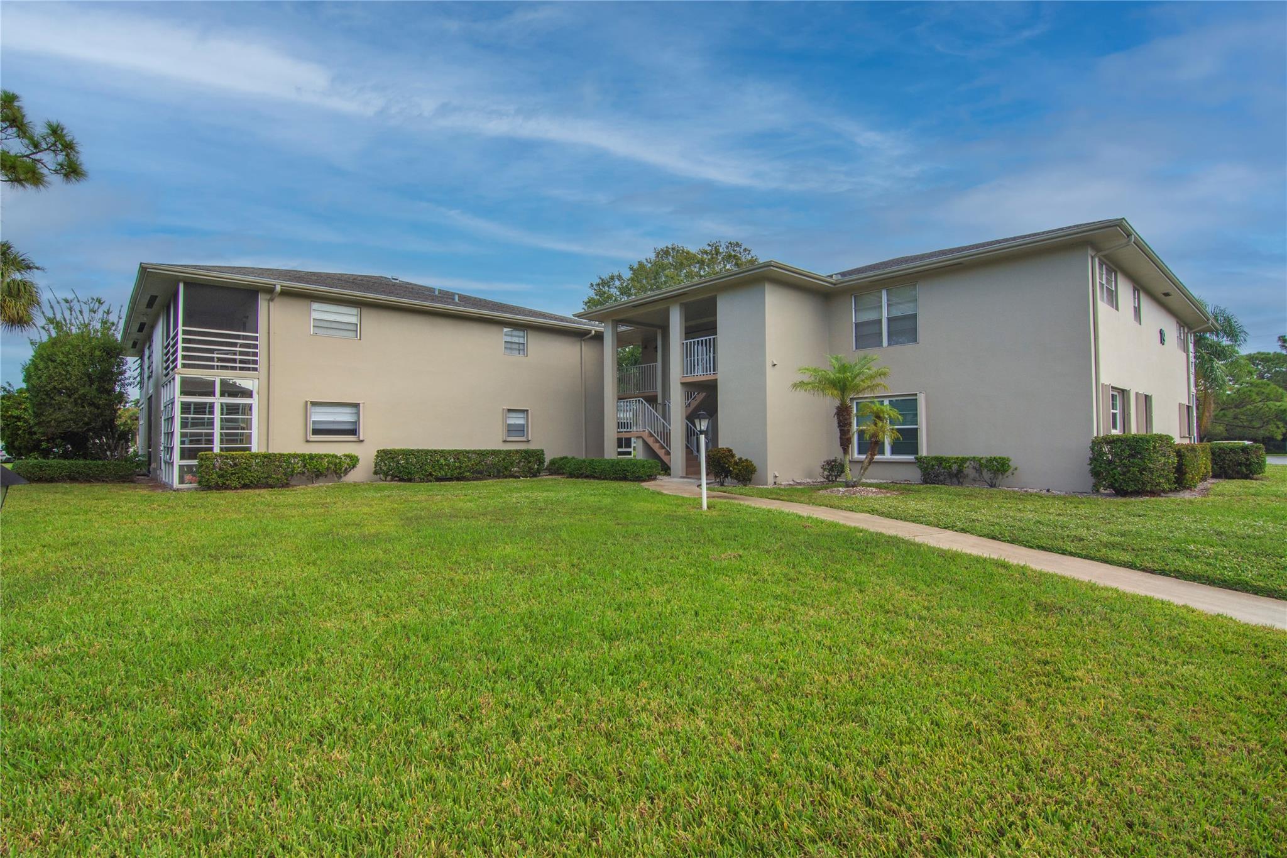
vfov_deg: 72.0
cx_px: 644
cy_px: 429
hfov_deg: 95.0
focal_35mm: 16
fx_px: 590
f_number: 8
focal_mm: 11
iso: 220
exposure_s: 1/500
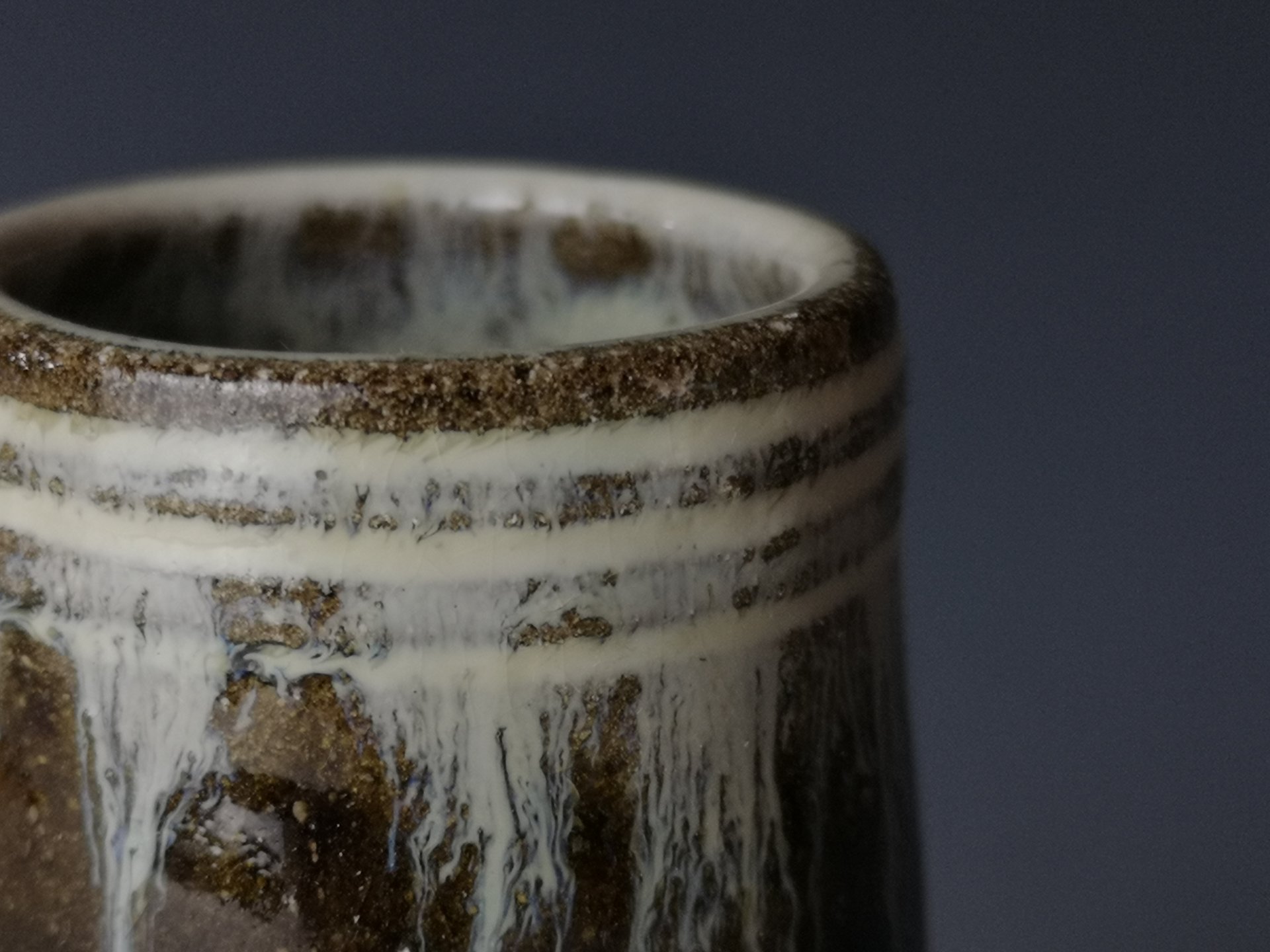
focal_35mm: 81
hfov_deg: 24.1
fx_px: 2972
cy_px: 476
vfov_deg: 18.2
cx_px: 635
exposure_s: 1/60
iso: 100
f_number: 1.8
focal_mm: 3.95
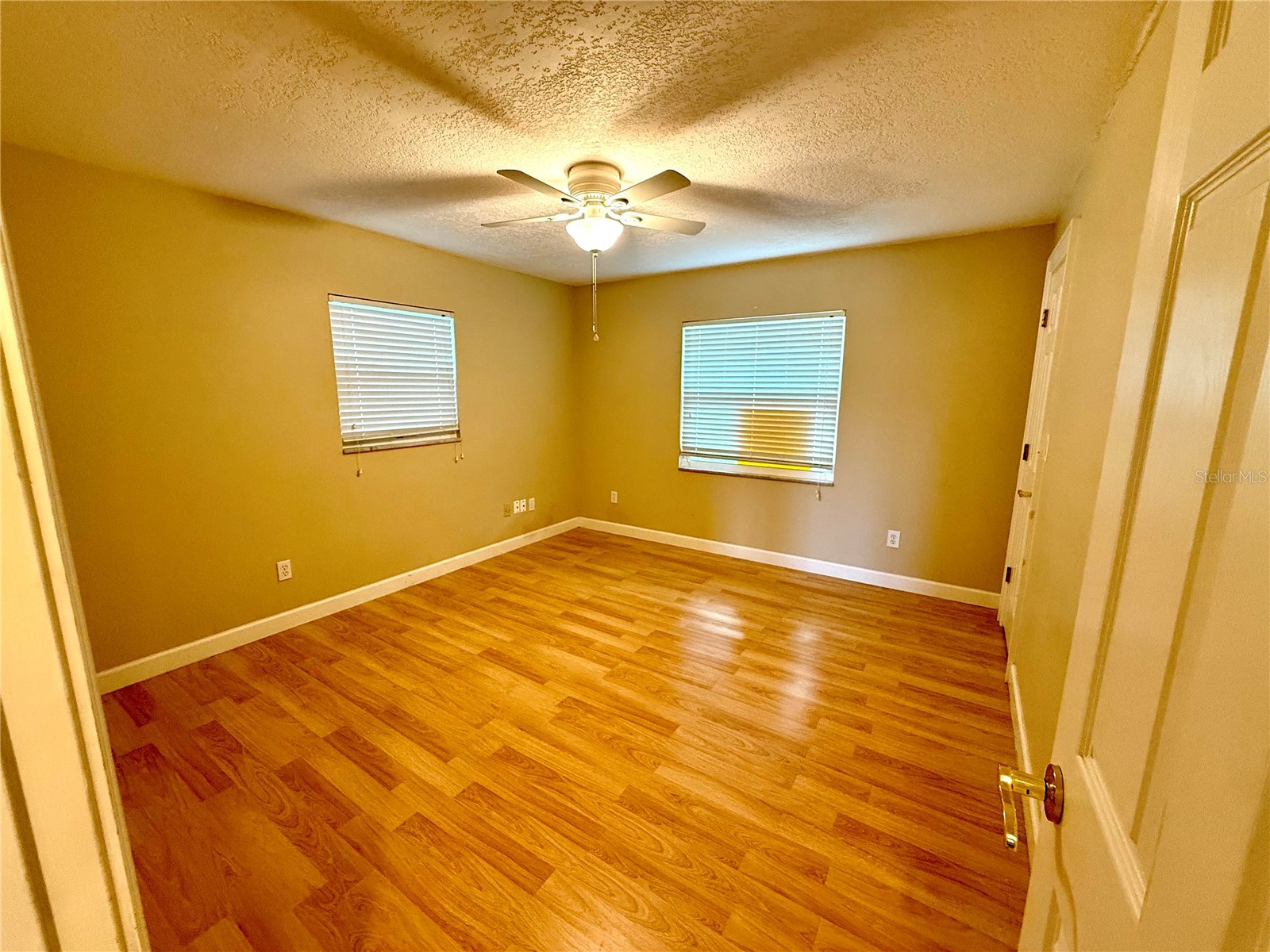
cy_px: 476
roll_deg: -0.1
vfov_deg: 85.7
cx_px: 635
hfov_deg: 102.1
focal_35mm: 14
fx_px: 514
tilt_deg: -9.5
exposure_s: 1/60
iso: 320
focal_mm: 2.22
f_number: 2.2
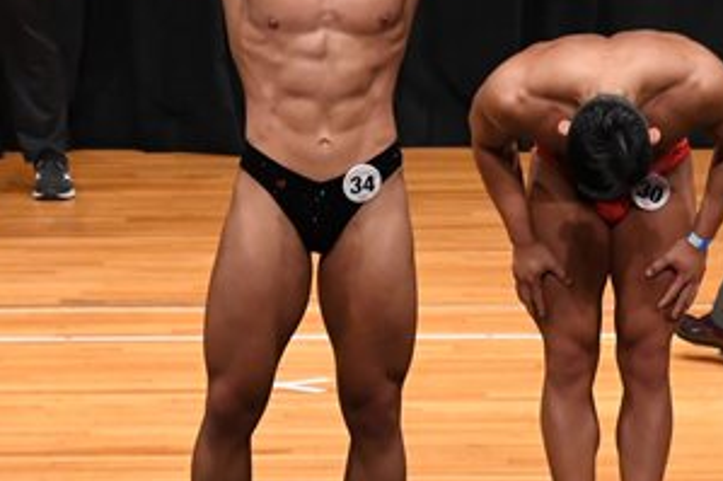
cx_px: 335
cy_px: 160
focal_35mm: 485
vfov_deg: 2.8
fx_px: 9735
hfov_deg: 4.3
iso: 4000
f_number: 5.6
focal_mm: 125
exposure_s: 1/400
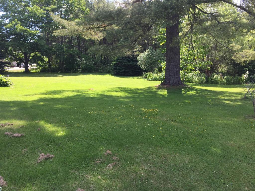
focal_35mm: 29
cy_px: 96
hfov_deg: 61.7
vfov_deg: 48.2
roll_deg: +0.4
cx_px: 128
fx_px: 214
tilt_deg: -8.9
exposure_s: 1/488
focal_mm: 4.15
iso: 32
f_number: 2.2
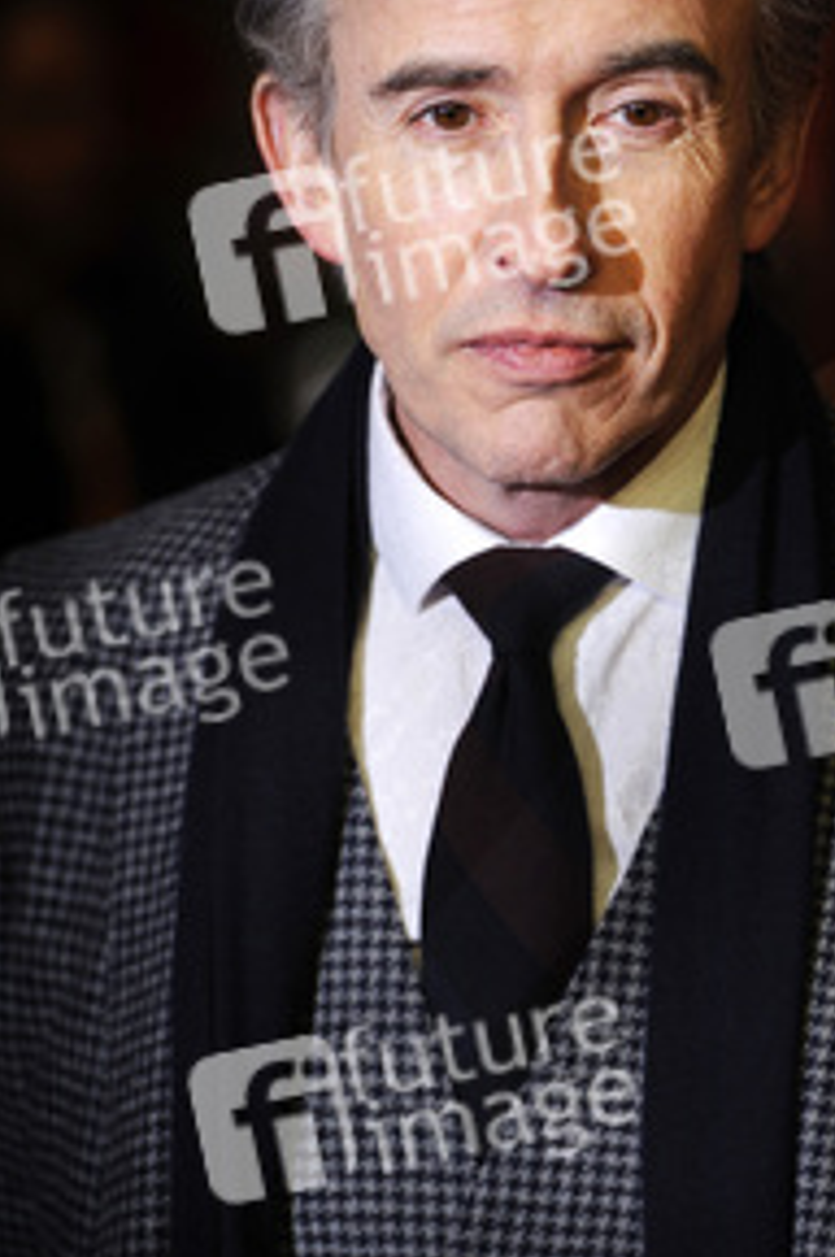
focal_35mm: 277
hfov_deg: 4.9
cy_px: 448
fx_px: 9660
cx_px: 539
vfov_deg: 7.4
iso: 400
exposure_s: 1/320
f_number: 4.5
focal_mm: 200
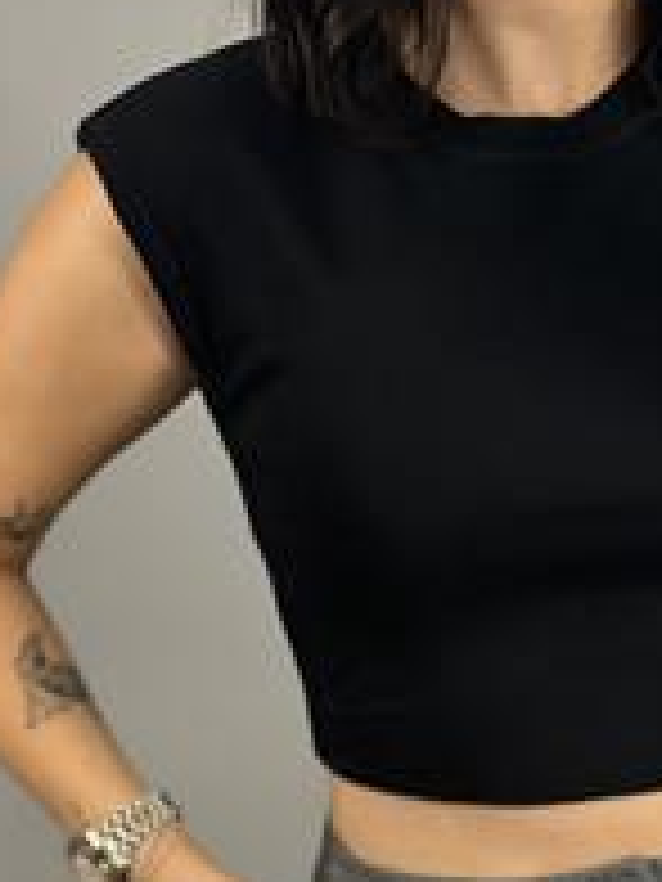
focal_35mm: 101
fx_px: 2575
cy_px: 506
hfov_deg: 14.5
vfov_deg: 19.4
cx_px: 599
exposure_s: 1/100
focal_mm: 6.86
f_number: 1.78
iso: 125
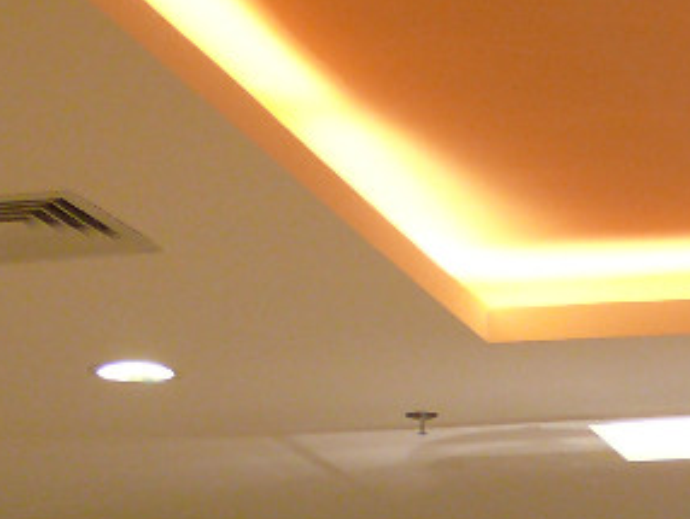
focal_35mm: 167
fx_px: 3332
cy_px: 958
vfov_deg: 8.5
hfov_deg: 10.9
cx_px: 1345
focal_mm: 7.4
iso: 125
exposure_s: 1/30
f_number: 2.8
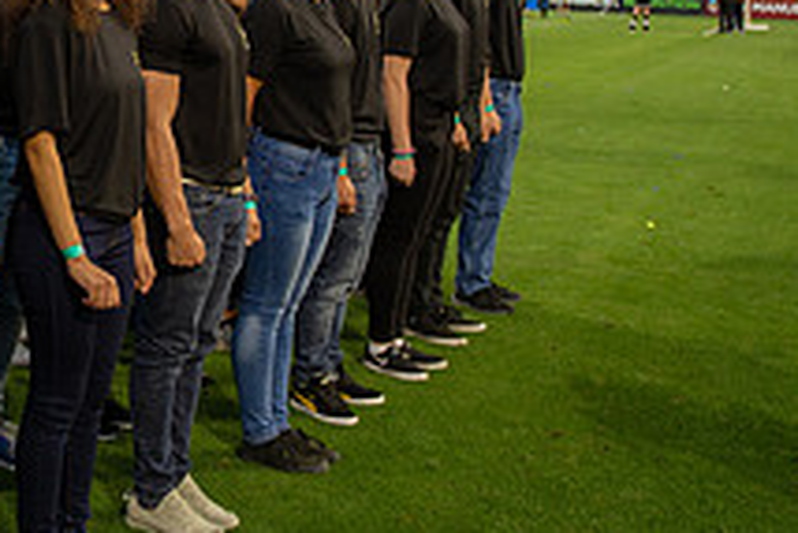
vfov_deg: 20.5
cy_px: 43
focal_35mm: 65
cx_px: 45
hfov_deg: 29.4
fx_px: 1442
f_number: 2.8
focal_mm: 24
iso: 400
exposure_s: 1/500
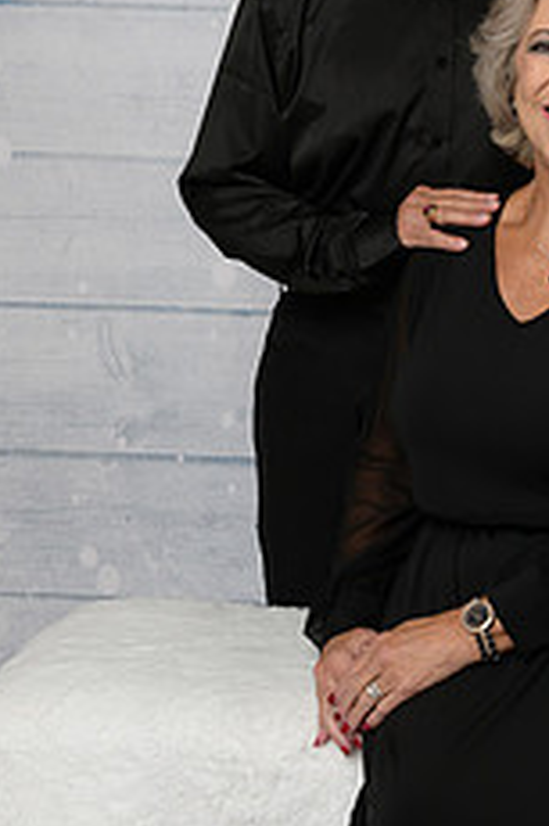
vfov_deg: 23.6
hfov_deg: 15.6
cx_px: 520
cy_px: 298
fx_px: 1970
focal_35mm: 86
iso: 400
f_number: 10
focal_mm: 44
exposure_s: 1/125
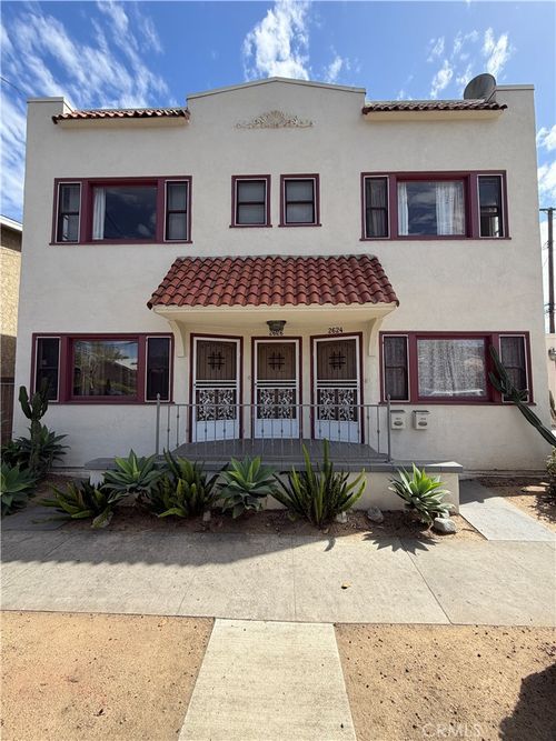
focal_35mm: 14
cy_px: 370
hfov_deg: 85.7
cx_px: 278
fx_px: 300
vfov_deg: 102.1
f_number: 2.2
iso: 40
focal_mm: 2.22
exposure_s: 1/770
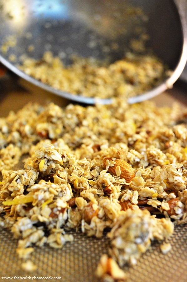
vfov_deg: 53.2
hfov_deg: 36.8
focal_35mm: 36
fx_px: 281
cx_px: 94
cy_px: 141
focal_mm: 24
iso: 3200
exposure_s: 1/200
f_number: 4
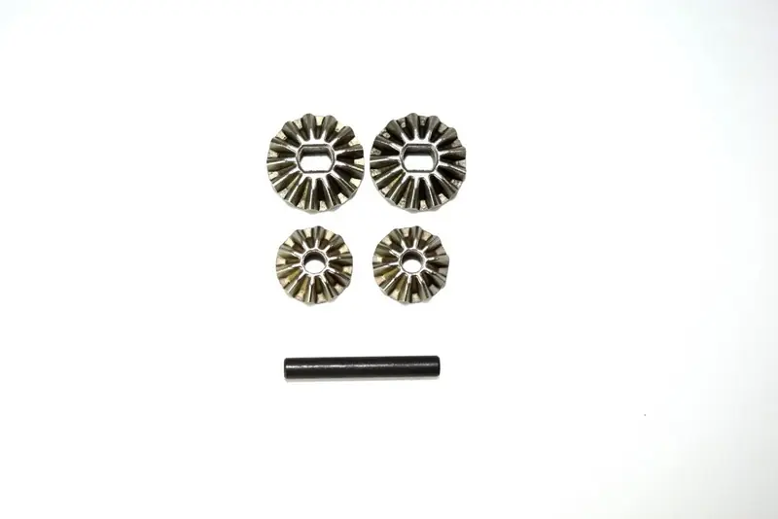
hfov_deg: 31.9
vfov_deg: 21.6
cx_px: 389
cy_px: 260
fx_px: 1362
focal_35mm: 63
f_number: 5
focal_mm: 42
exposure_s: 1/100
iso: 100
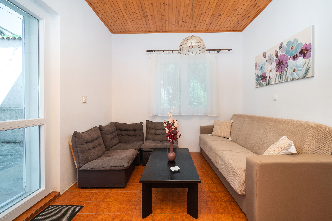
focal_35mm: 15
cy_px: 110
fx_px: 138
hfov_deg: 100.4
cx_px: 166
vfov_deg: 77.3
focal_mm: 10
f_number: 8
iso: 320
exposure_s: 1/200
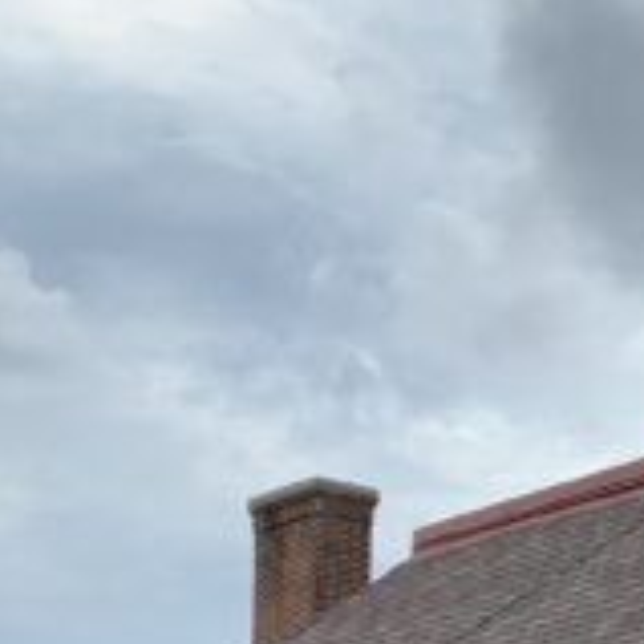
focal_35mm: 111
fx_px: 2336
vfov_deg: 14.5
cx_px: 1288
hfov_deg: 13.5
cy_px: 992
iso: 25
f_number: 1.8
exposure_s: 1/1001
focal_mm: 4.25
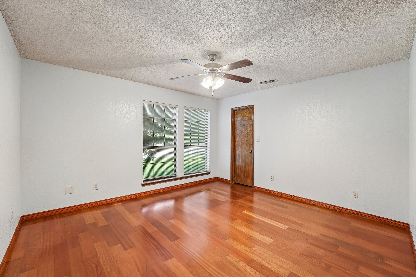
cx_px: 208
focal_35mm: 14
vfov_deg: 81.2
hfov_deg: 104.3
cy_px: 138
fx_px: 162
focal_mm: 14
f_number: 8
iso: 400
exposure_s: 1/5
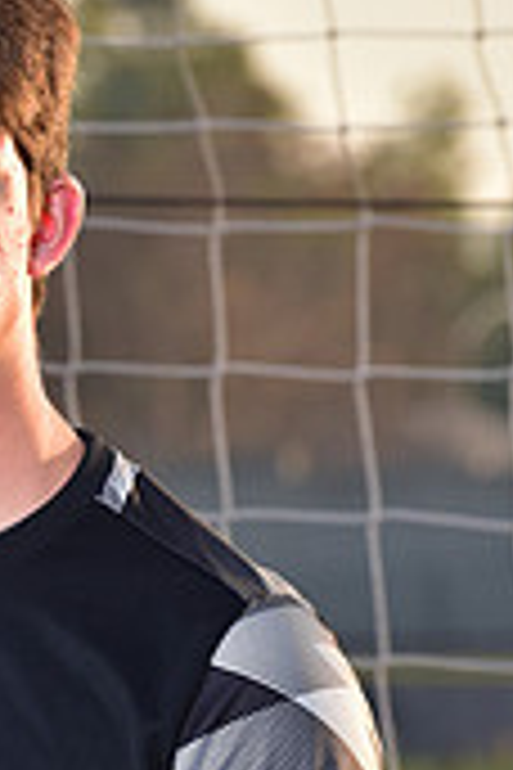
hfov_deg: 2.0
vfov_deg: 3.0
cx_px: -232
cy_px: 964
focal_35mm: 680
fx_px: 14534
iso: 400
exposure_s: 1/250
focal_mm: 200
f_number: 8
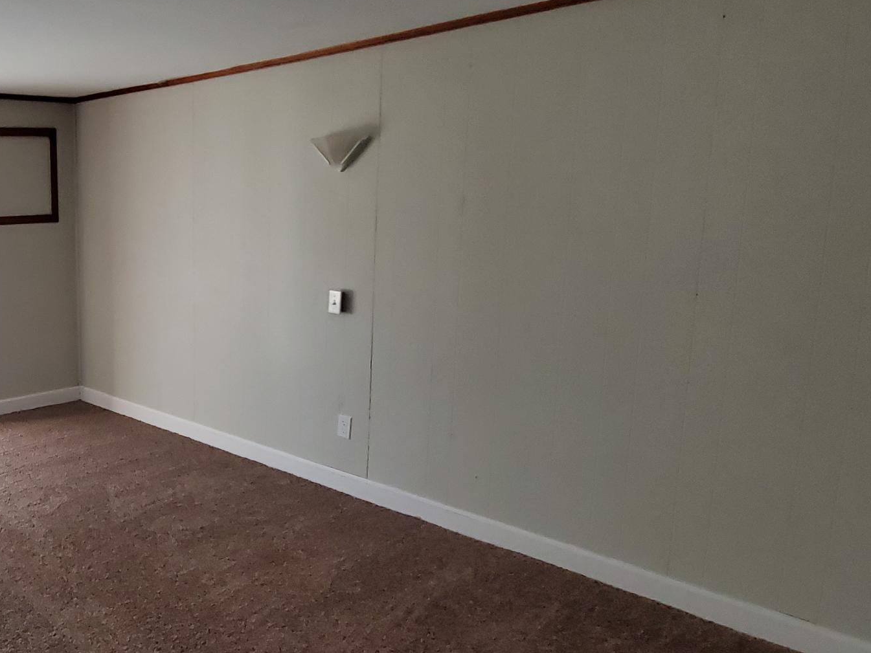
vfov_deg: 48.2
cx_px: 72
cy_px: 305
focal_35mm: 29
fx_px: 730
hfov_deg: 53.2
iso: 200
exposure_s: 1/59
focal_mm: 1.8
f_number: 2.2
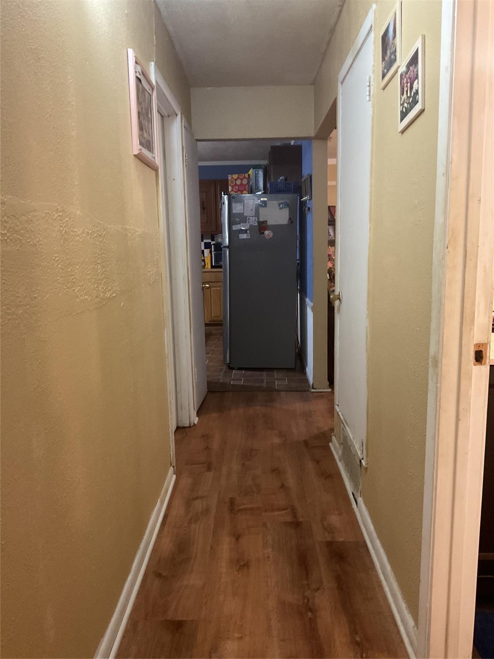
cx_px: 247
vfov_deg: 61.7
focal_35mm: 29
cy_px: 330
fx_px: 552
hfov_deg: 48.2
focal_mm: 3
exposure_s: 1/30
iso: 250
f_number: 1.8
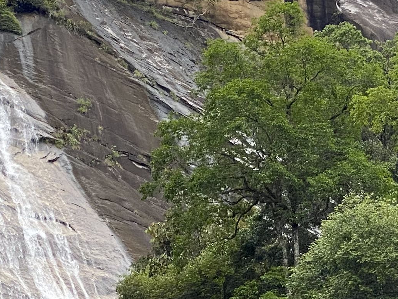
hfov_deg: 9.7
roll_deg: -1.2
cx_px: 240
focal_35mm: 204
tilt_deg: +27.1
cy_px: 237
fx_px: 2346
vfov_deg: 7.3
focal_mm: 6
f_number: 2
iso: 20
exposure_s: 1/1115
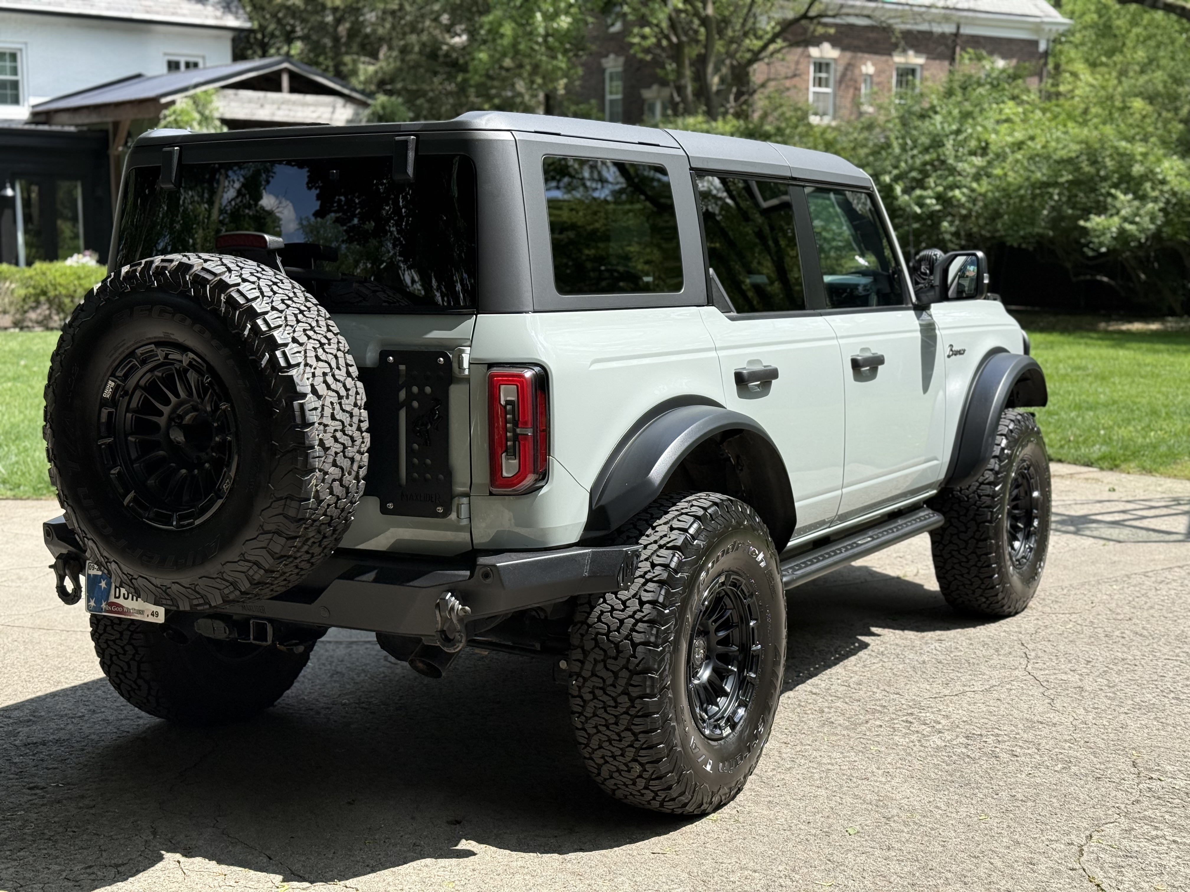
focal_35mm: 48
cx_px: 595
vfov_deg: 30.3
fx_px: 1650
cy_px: 446
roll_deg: -0.3
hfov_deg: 39.7
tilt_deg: -7.0
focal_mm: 6.76
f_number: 1.78
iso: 80
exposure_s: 1/2342
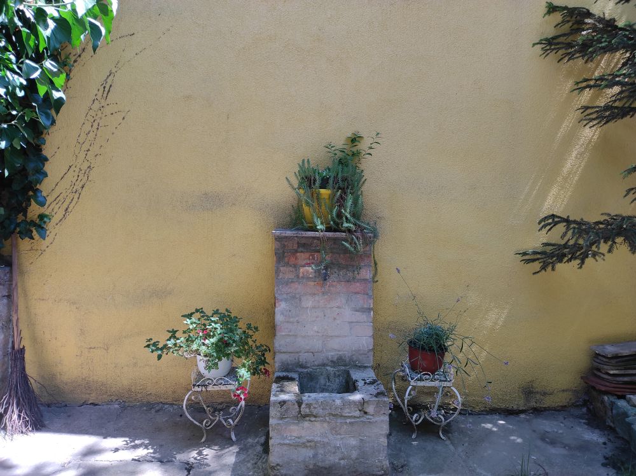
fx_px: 312
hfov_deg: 91.1
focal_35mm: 17
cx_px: 318
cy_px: 238
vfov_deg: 74.6
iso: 54
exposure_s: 1/100
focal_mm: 4.74
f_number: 1.79
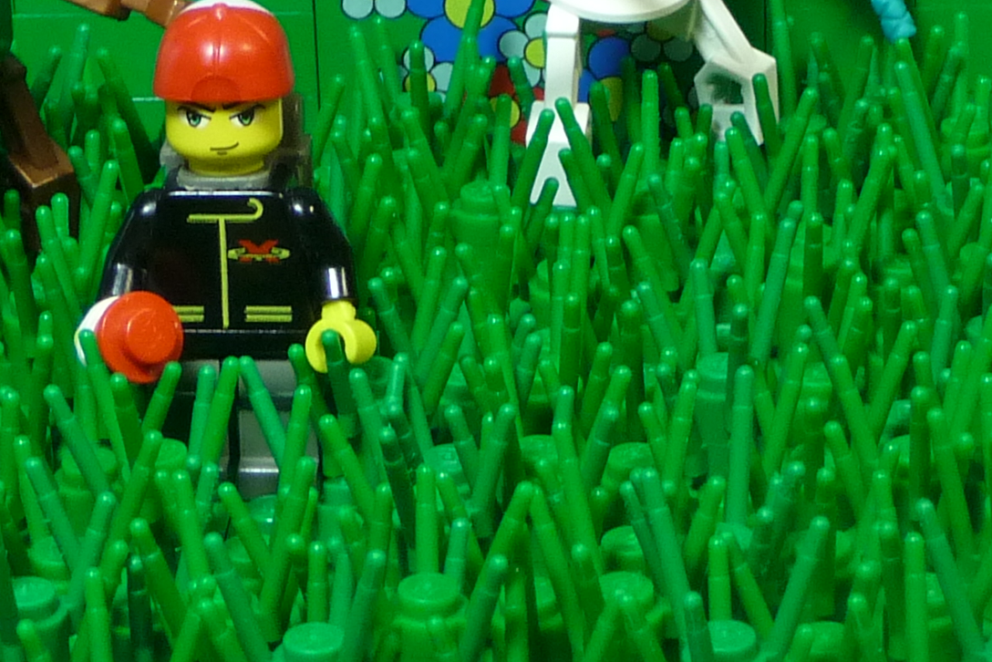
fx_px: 3914
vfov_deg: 9.7
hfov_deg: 14.4
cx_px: 712
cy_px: 234
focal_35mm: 142
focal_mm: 7.1
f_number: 4
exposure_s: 1/30
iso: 200
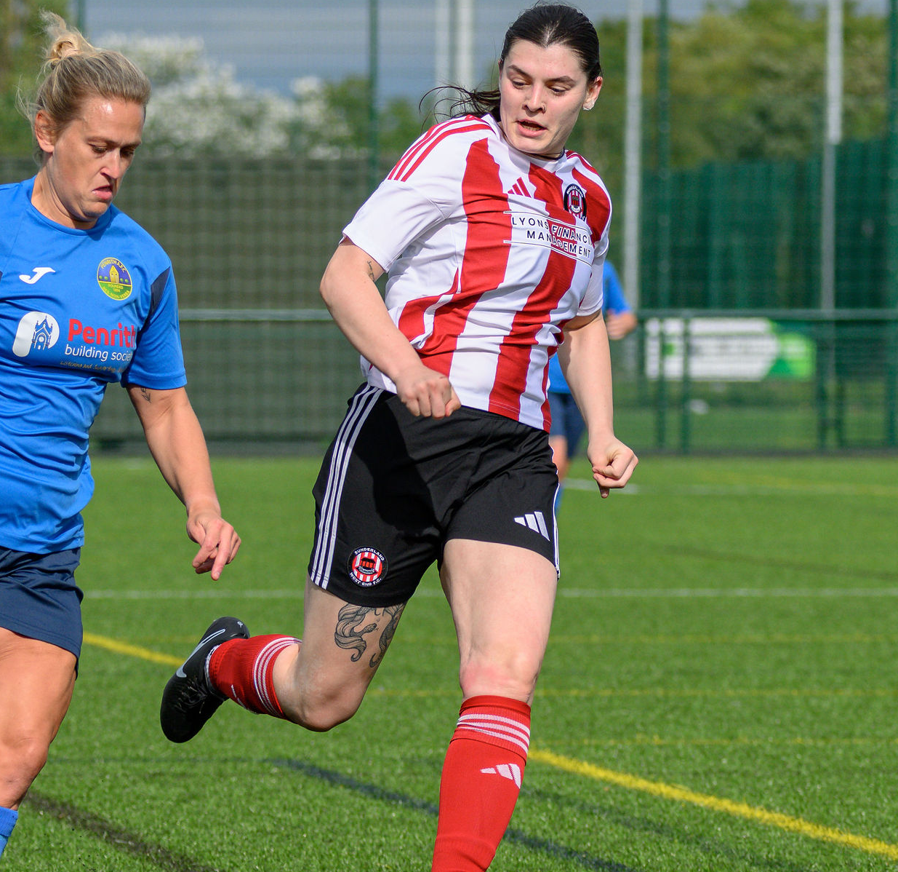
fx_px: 12577
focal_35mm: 435
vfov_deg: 4.0
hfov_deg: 4.1
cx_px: 485
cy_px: 358
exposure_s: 1/1600
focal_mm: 140
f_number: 4.8
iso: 220
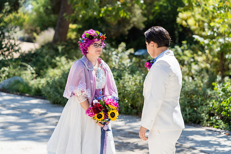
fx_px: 546
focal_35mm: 85
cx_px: 116
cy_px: 77
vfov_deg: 16.1
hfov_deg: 23.9
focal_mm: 85
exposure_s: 1/640
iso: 100
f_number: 2.8
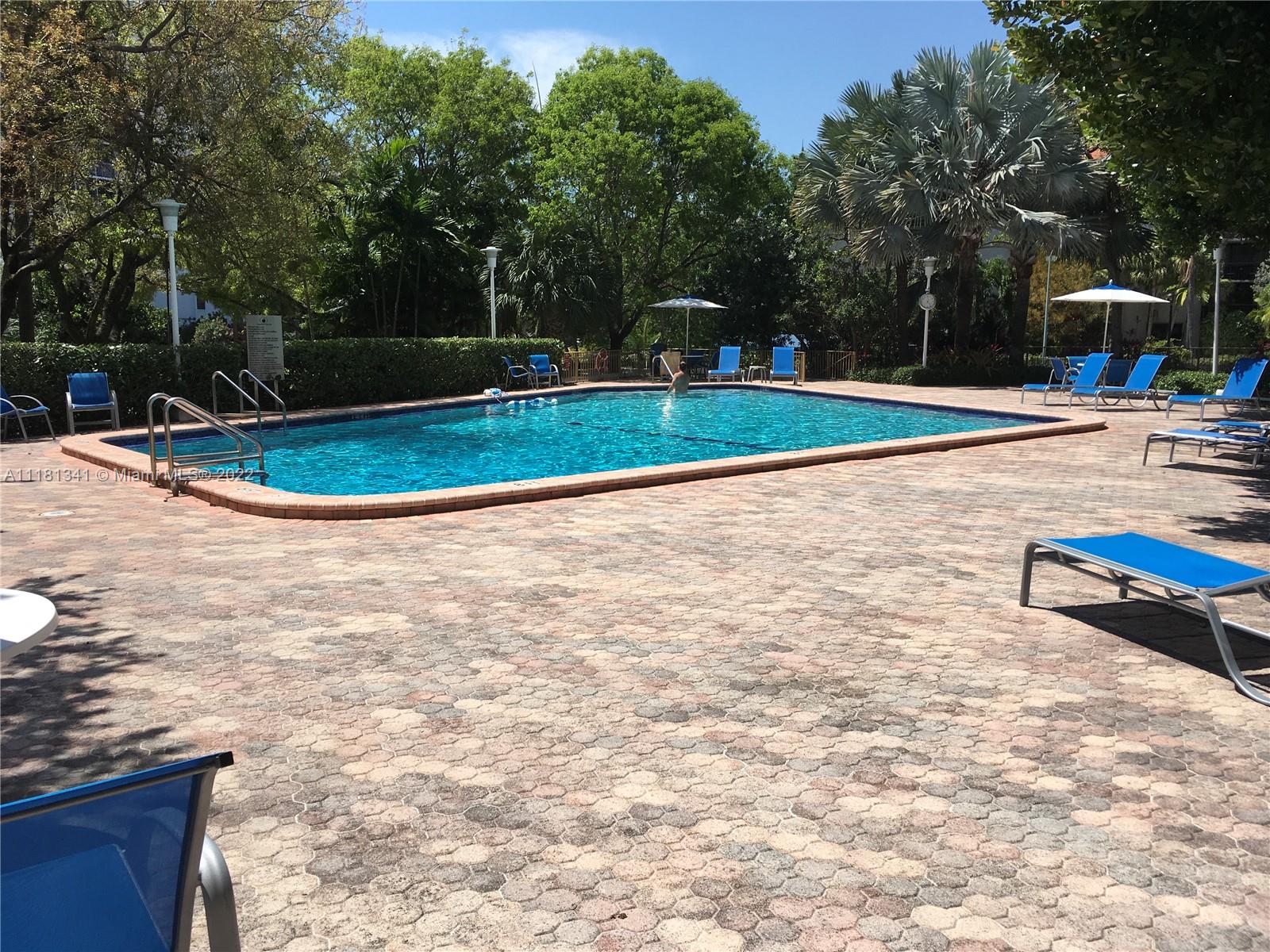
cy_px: 476
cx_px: 635
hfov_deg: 61.7
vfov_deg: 48.2
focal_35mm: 29
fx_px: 1064
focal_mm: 4.15
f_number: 2.2
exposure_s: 1/1972
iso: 25
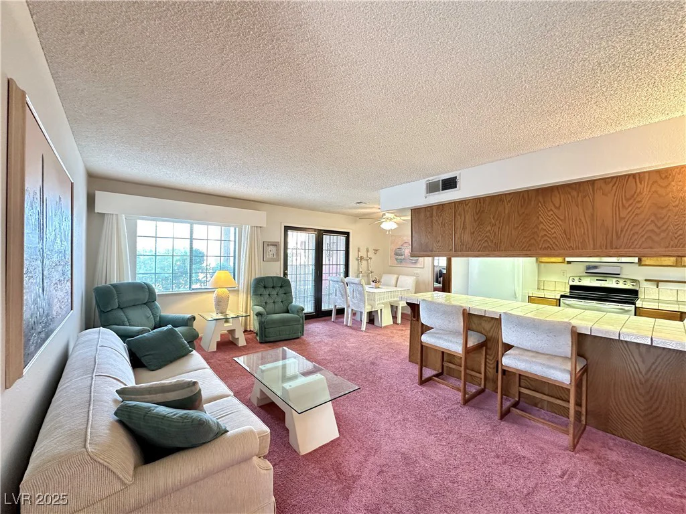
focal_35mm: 14
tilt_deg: -0.2
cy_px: 257
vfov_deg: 85.7
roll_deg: -1.1
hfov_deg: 102.1
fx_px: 277
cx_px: 343
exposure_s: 1/60
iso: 320
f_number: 2.2
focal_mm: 2.22
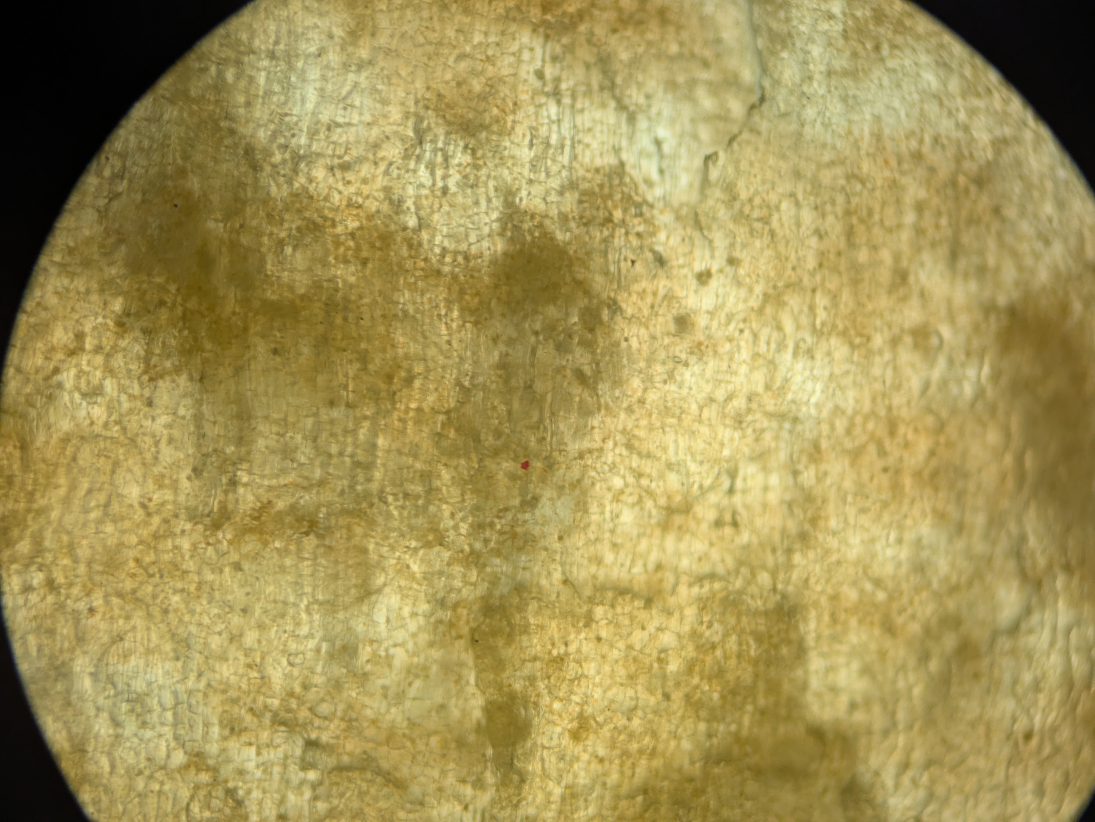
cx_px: 548
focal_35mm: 51
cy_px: 411
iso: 69
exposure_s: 1/24
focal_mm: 5.43
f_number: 1.89
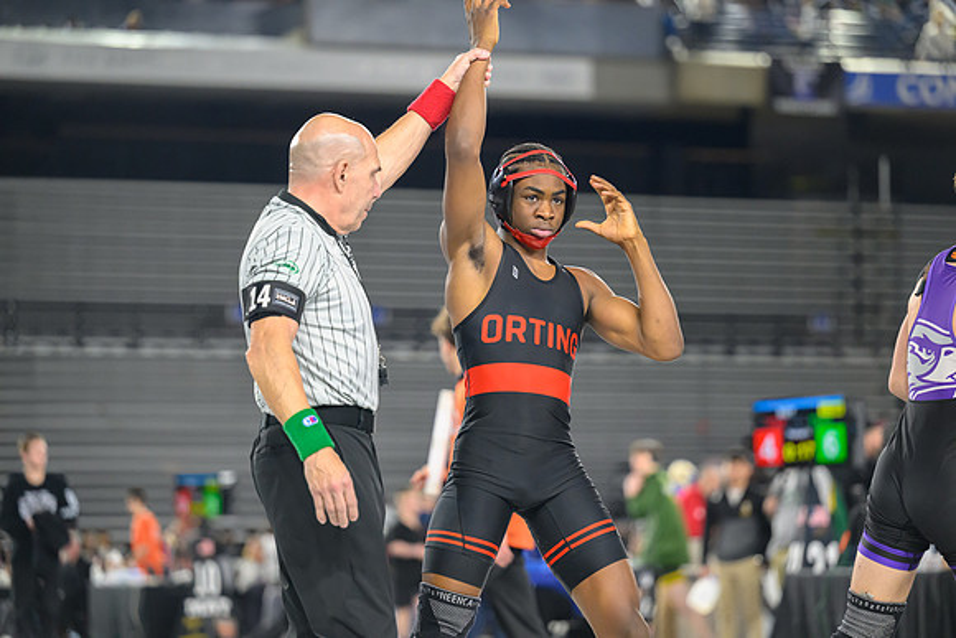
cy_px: 319
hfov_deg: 16.4
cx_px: 478
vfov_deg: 11.0
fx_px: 3320
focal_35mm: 125
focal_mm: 125
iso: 4500
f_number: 2.8
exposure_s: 1/800
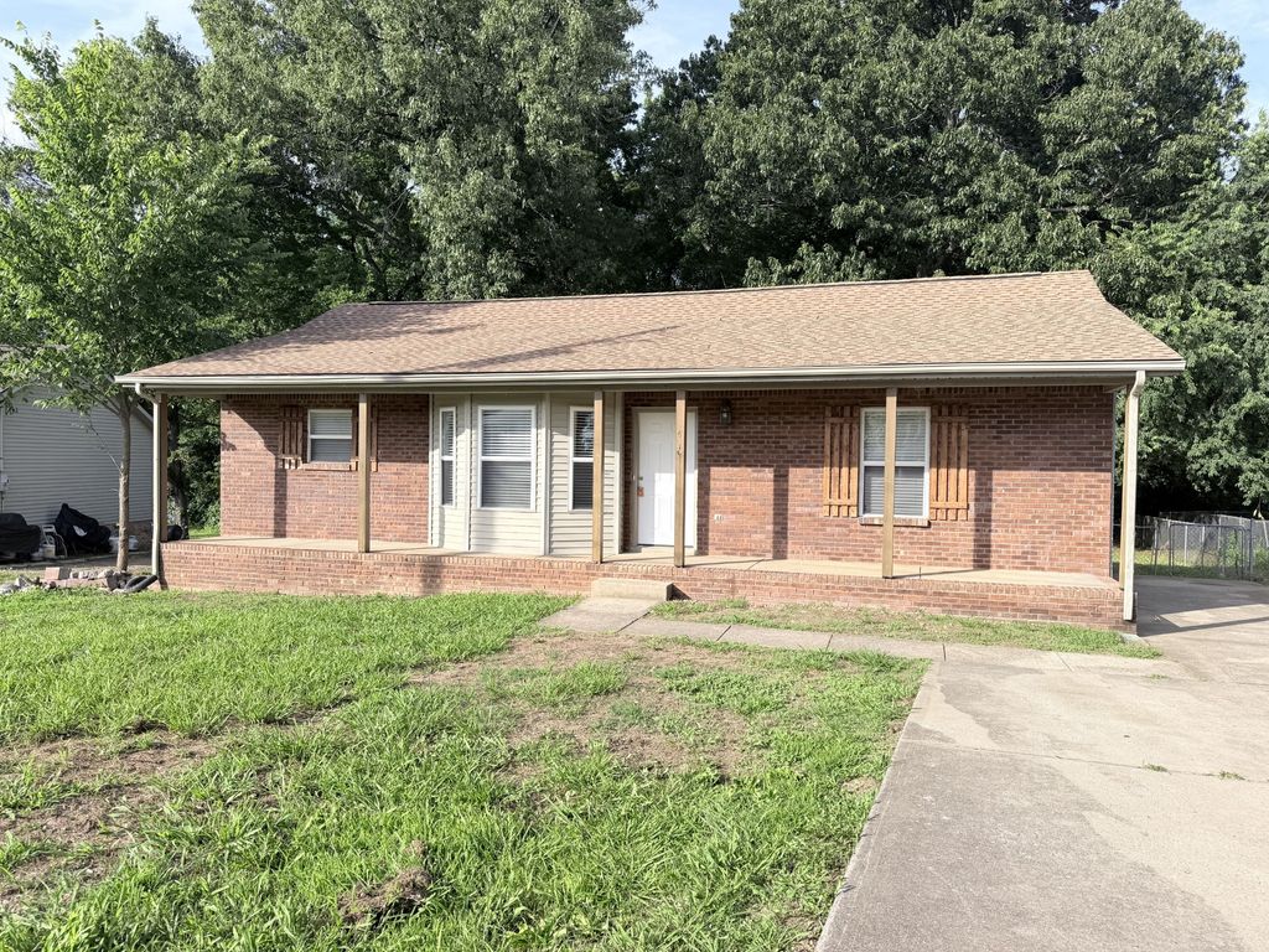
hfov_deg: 71.6
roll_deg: -0.7
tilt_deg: -1.4
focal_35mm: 24
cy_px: 476
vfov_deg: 56.8
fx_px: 880
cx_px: 634
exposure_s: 1/2370
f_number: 1.78
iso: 80
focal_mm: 6.76
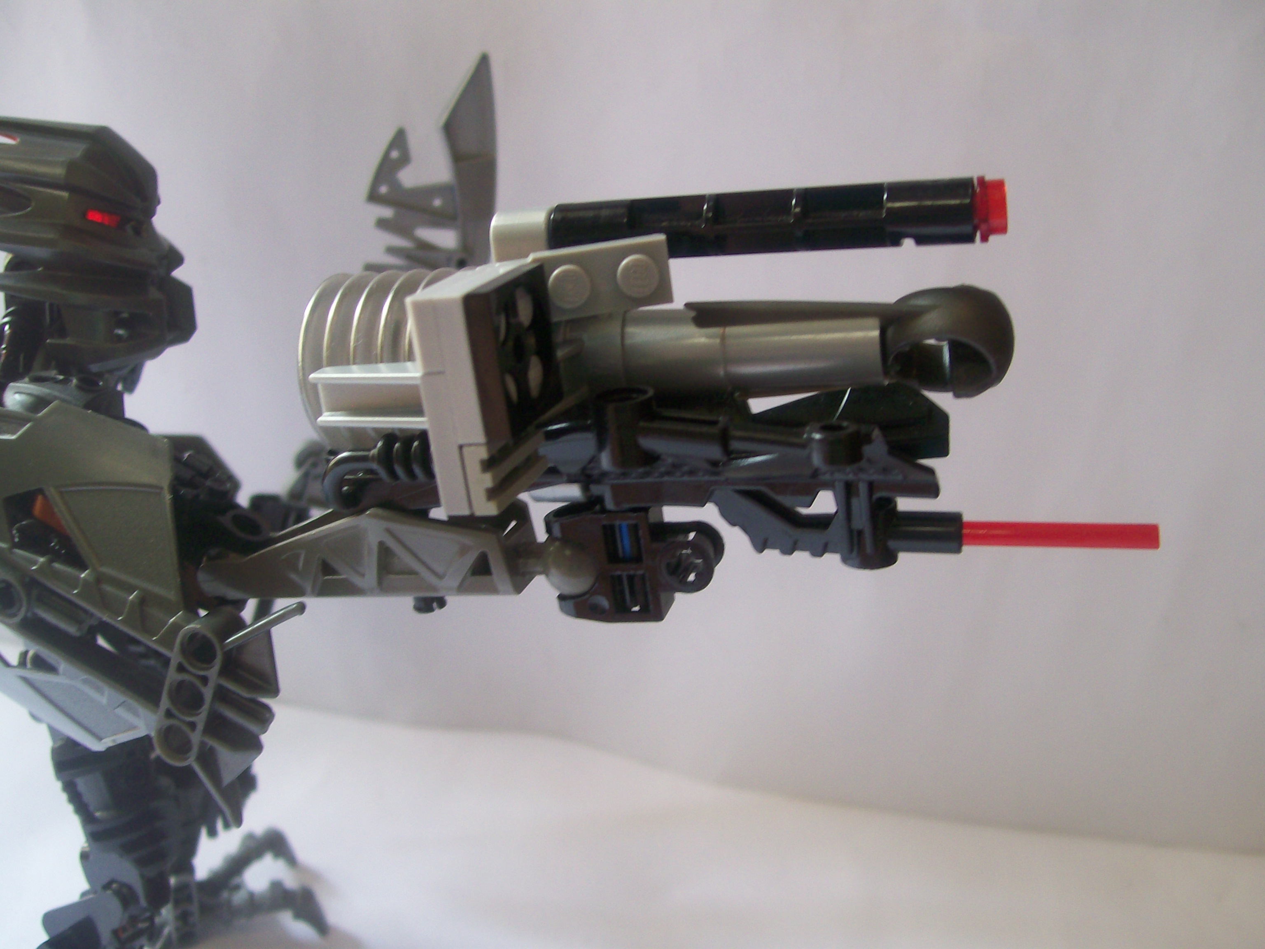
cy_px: 474
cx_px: 632
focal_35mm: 36
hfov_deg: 51.4
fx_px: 1316
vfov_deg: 39.7
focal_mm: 6
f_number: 2.7
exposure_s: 1/42.3
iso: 80
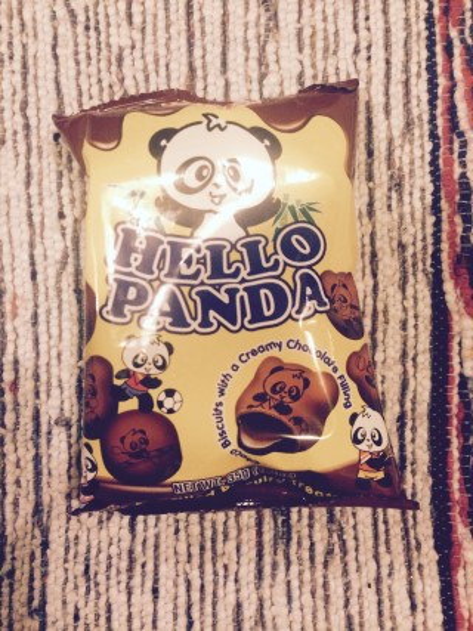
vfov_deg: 61.7
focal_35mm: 29
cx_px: 236
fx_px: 529
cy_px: 316
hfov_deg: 48.2
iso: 250
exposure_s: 1/30
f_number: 2.2
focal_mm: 4.15
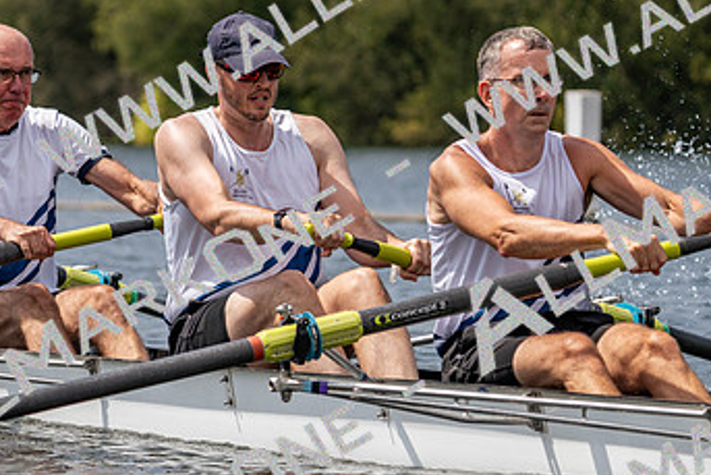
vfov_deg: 4.1
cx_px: 292
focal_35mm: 338
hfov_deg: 6.1
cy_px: 179
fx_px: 6678
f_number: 5.6
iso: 200
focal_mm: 200
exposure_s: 1/1600
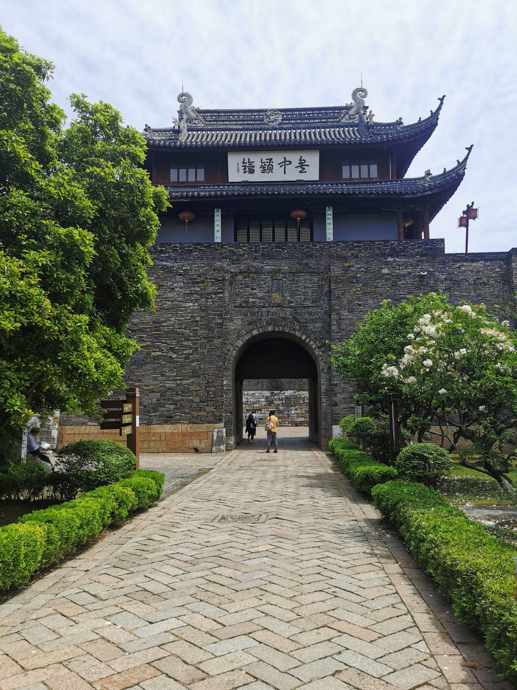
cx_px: 258
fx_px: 558
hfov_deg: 49.7
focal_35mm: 28
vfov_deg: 63.4
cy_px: 351
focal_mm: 5.56
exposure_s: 1/5000
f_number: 1.6
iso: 50
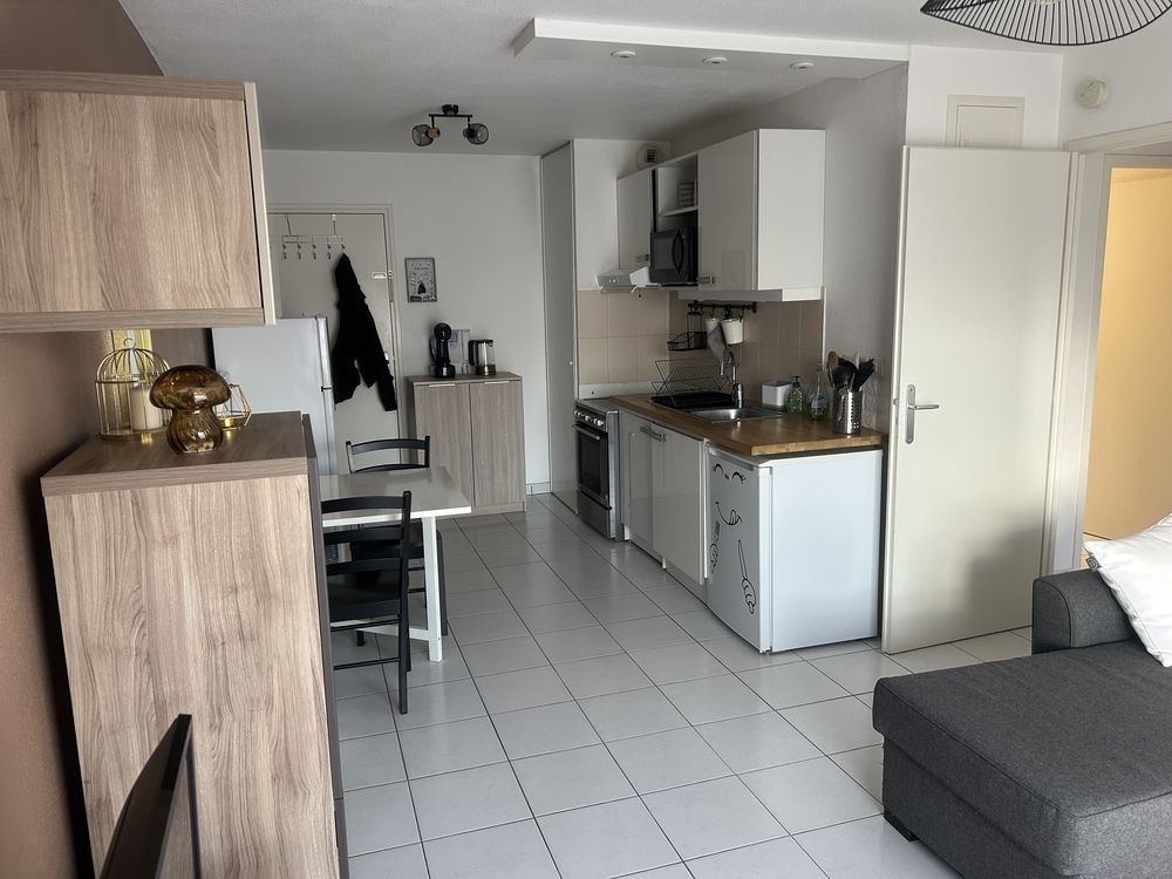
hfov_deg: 67.3
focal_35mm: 26
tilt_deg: -10.3
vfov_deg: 53.1
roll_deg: +1.8
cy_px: 440
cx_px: 586
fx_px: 880
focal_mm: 5.7
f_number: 1.5
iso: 125
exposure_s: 1/60
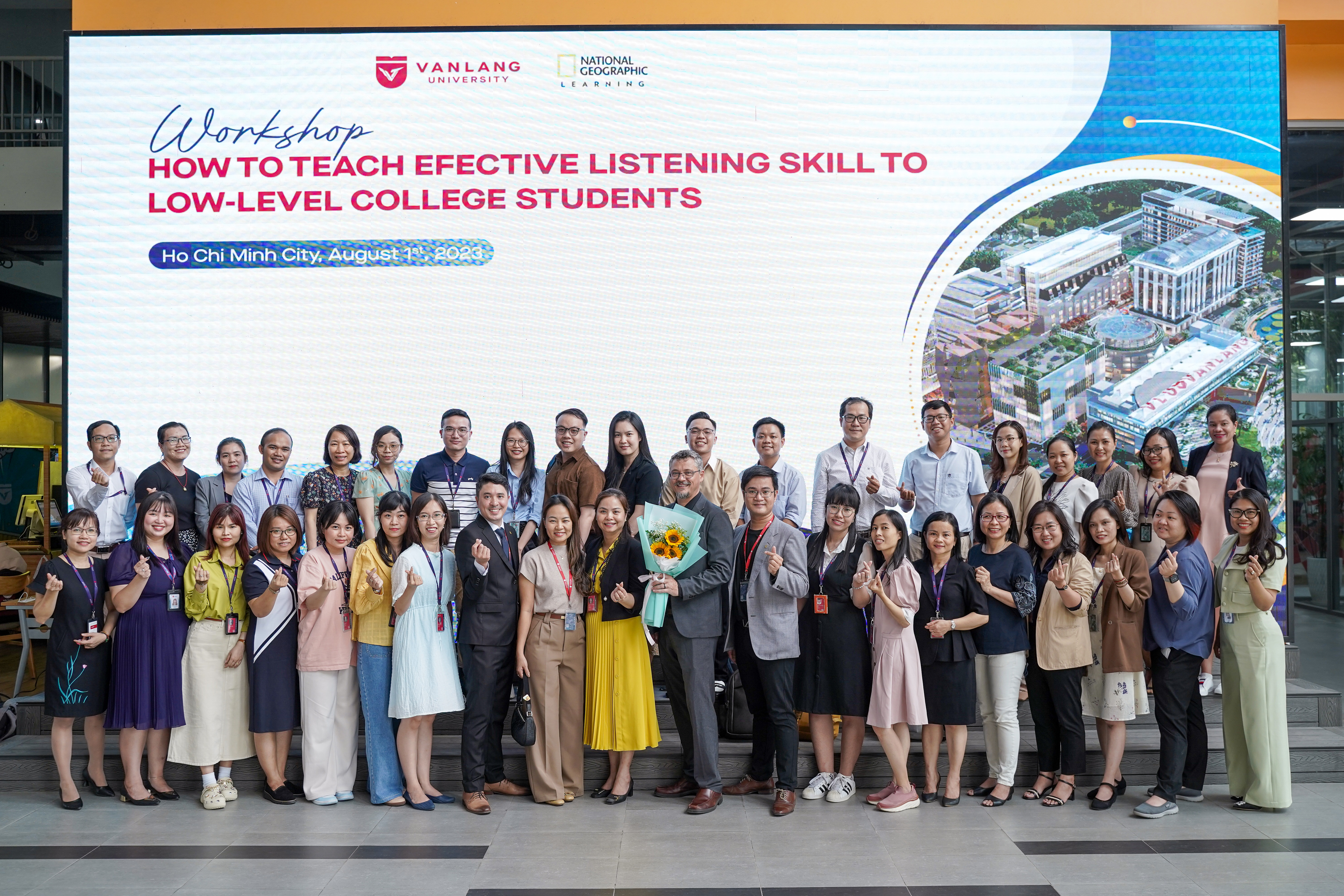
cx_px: 672
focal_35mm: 34
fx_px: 1269
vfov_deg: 38.9
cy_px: 448
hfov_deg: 55.8
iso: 640
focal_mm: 34
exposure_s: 1/200
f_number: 3.5
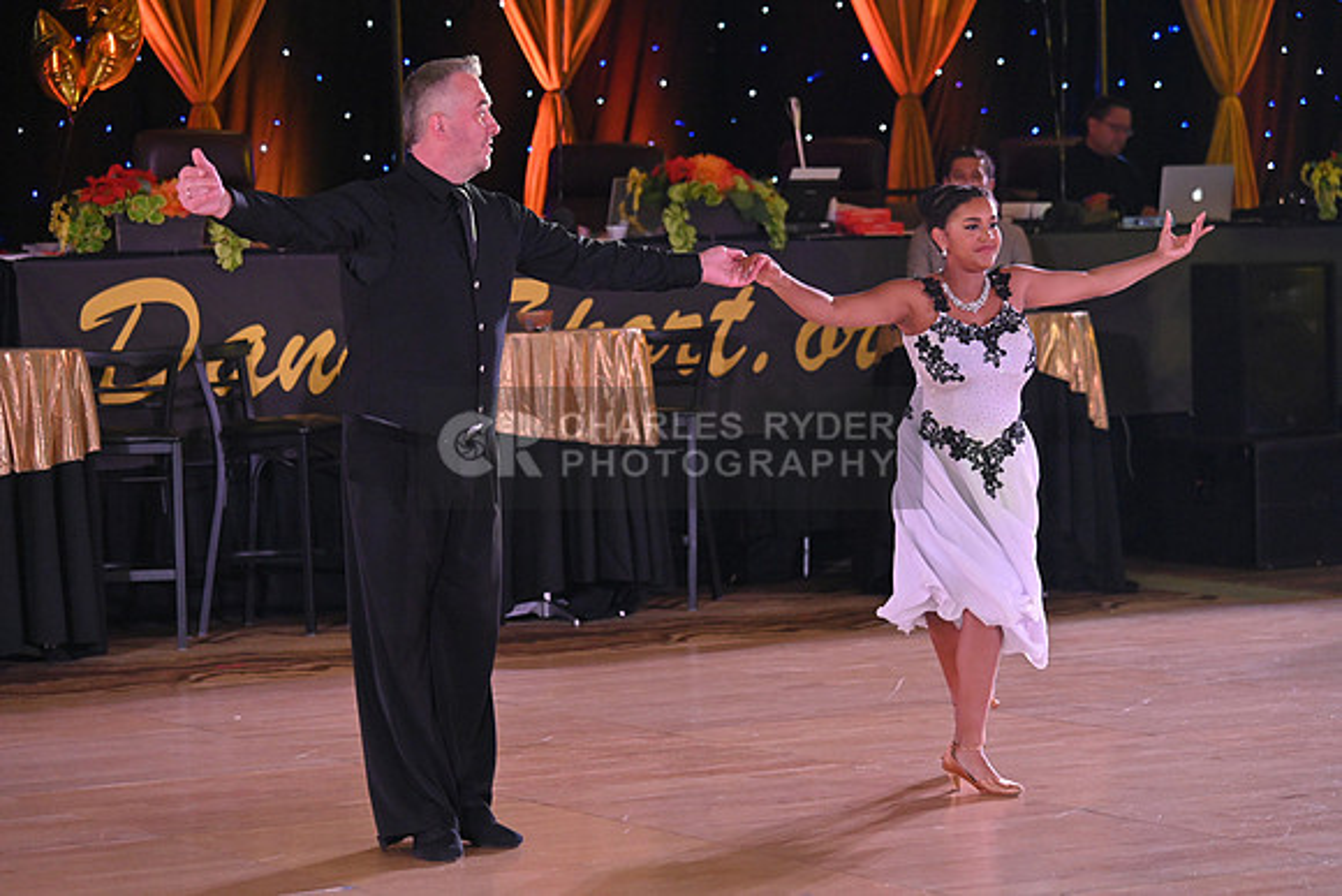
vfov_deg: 11.4
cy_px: 448
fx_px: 4474
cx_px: 671
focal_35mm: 120
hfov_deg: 17.1
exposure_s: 1/400
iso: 3200
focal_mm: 120
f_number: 5
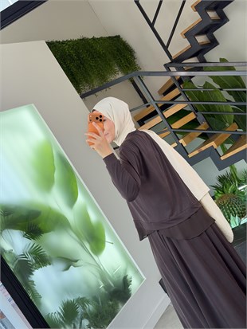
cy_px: 164
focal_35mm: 48
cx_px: 124
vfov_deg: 39.6
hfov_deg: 30.3
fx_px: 456
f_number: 1.78
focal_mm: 6.76
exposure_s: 1/164
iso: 100
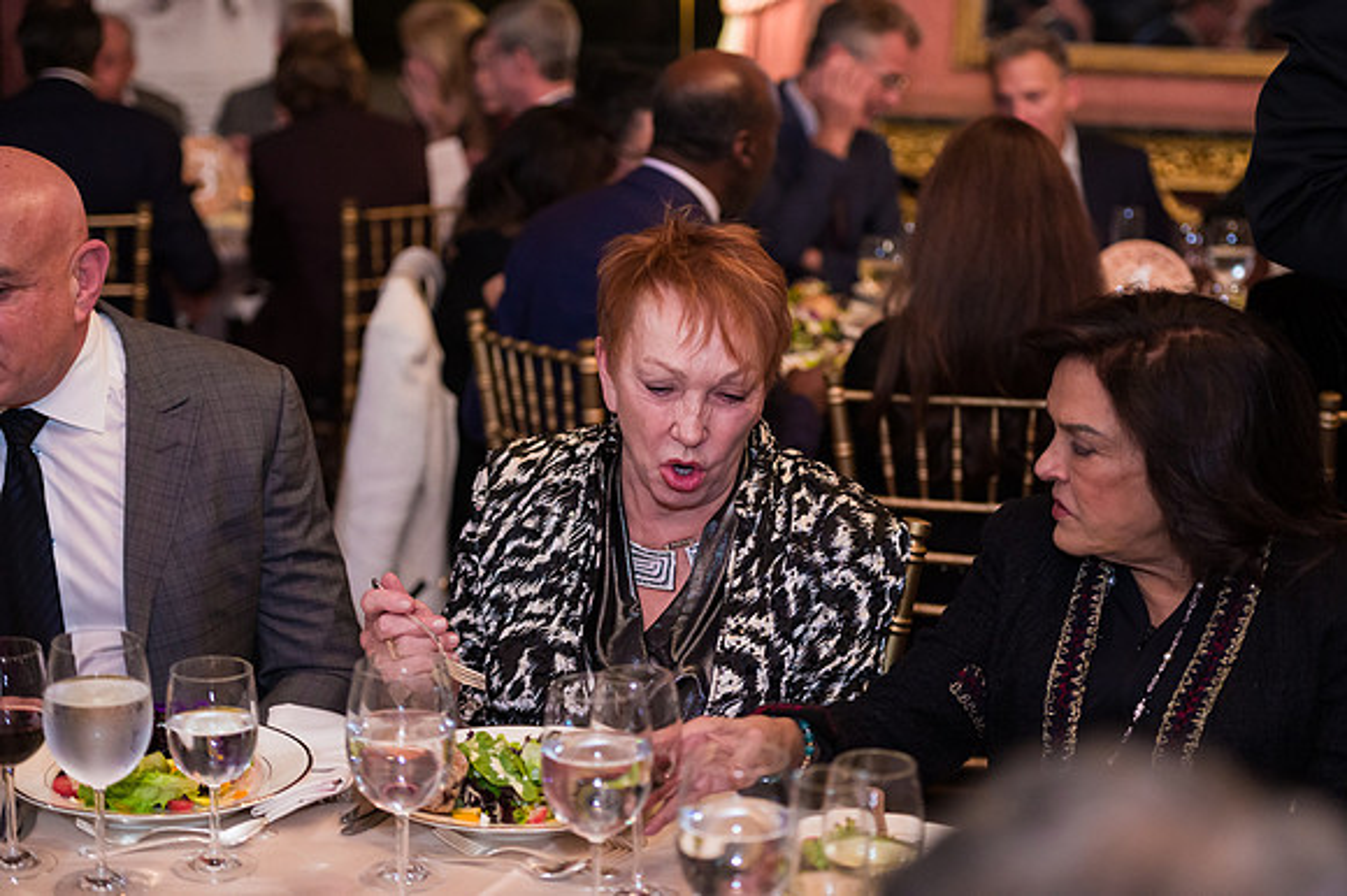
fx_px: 2627
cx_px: 675
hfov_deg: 28.8
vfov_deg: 19.4
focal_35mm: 70
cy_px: 448
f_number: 3.2
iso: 3200
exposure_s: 1/200
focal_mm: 70
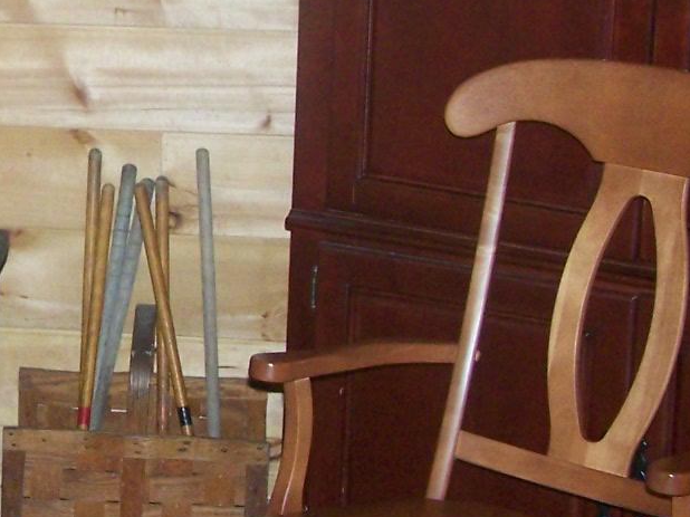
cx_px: -127
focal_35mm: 126
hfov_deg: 15.1
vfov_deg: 11.7
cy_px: 140
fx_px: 2511
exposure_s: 1/60
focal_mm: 6.3
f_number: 2.8
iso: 160
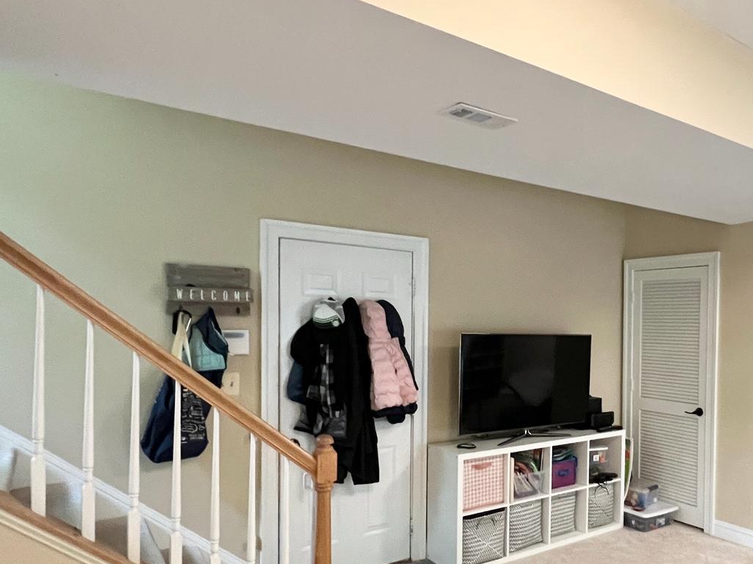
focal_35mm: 26
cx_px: 576
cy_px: 347
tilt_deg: -2.1
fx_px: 566
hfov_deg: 62.9
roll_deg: -1.3
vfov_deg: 52.6
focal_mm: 1.57
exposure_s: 1/60
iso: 640
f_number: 1.8
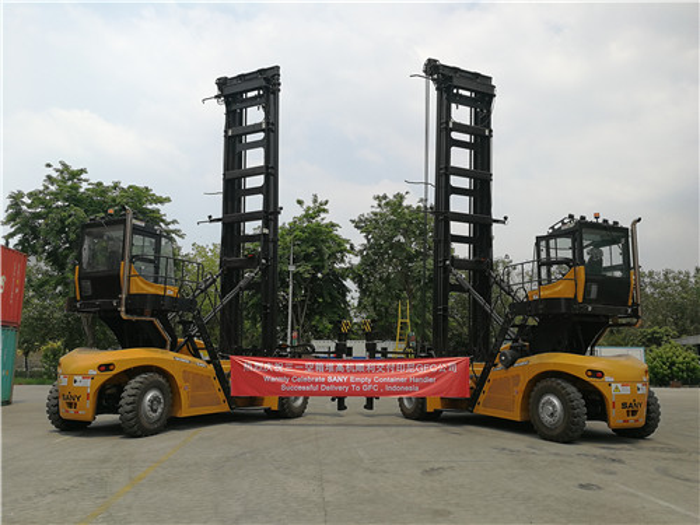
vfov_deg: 51.4
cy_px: 262
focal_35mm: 27
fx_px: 546
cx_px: 350
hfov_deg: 65.3
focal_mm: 3.95
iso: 50
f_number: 2.2
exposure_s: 1/1280
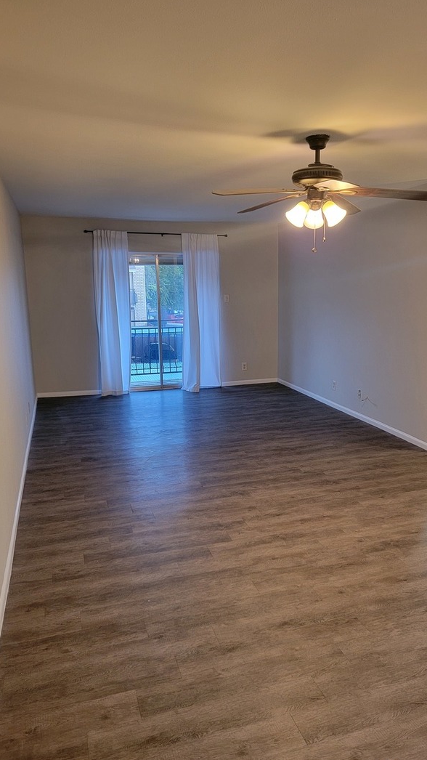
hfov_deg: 42.8
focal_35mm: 27
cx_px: 233
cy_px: 384
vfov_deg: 69.9
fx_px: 544
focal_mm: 6.7
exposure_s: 1/39
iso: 250
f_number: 1.8
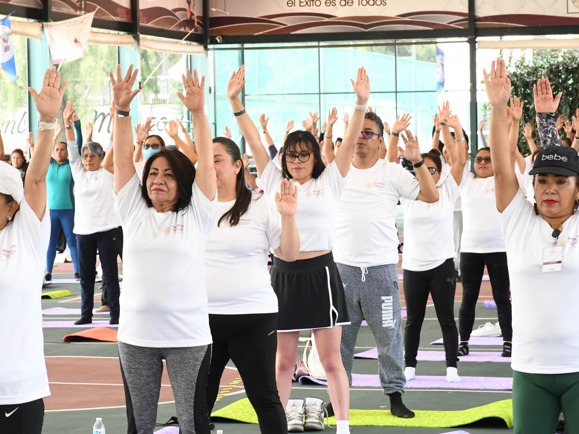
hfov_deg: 14.3
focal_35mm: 138
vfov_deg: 10.7
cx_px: 293
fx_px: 2308
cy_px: 218
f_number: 13
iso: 3200
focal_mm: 85
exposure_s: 1/100
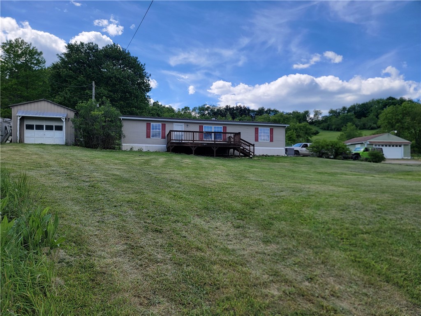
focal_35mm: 24
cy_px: 158
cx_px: 210
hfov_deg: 71.6
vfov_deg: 56.8
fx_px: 292
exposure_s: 1/647
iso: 16
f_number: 1.8
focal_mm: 6.7
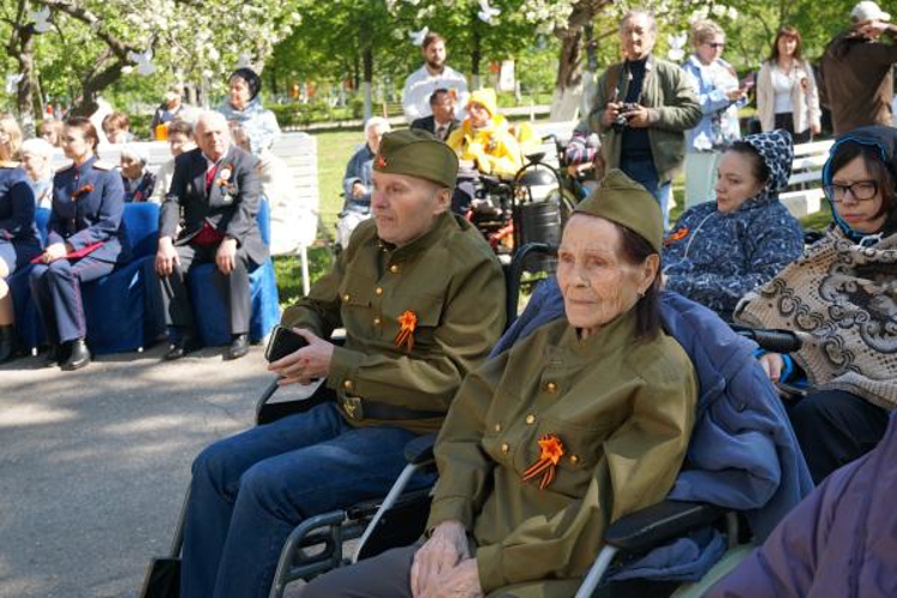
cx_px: 448
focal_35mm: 46
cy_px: 299
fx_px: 1159
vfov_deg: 28.9
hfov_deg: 42.3
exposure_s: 1/160
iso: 100
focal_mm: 31
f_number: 4.5
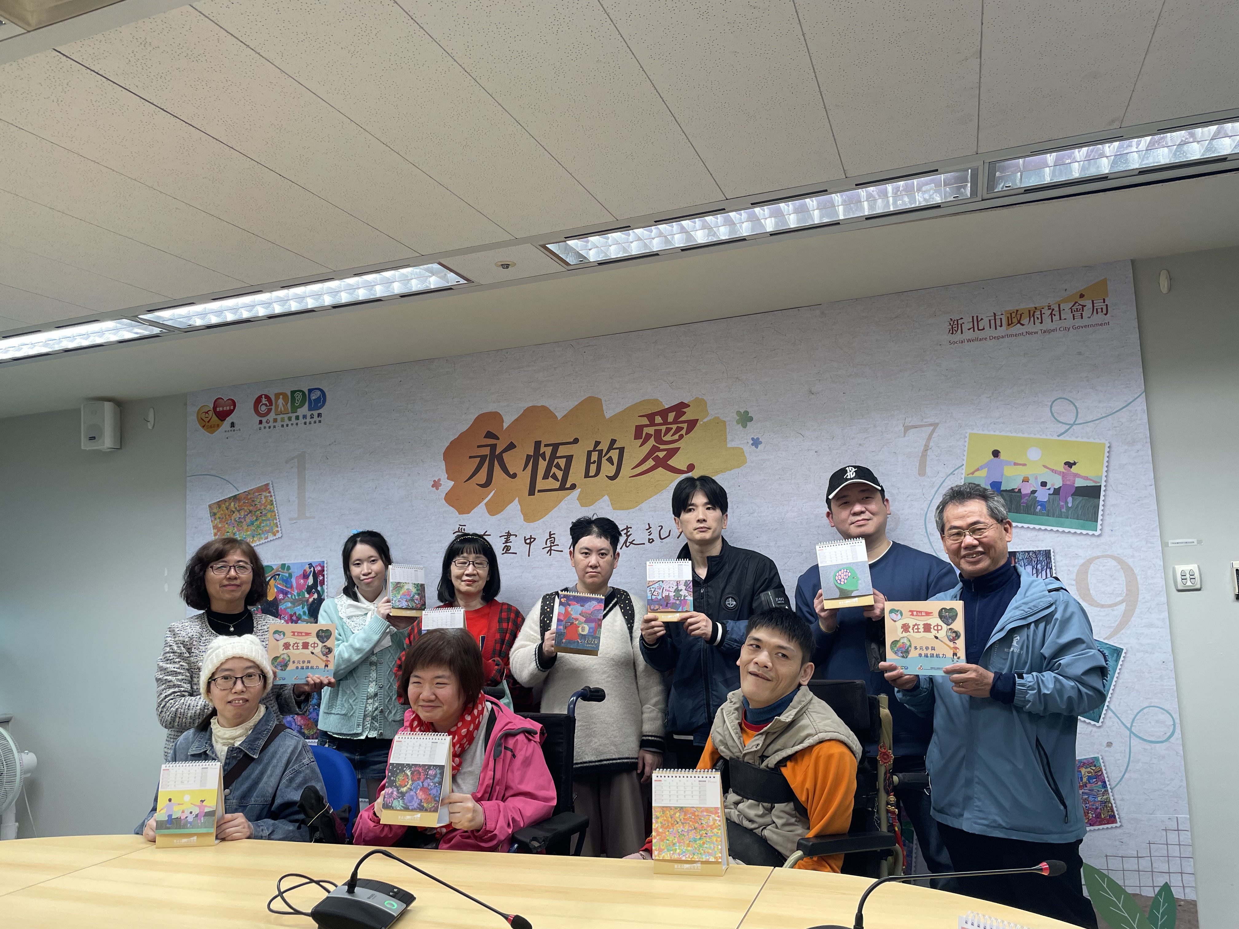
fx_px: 931
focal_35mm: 26
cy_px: 464
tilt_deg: +4.9
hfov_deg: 67.3
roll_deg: +2.8
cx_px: 620
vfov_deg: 53.1
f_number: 1.6
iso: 100
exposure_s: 1/120
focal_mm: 4.2
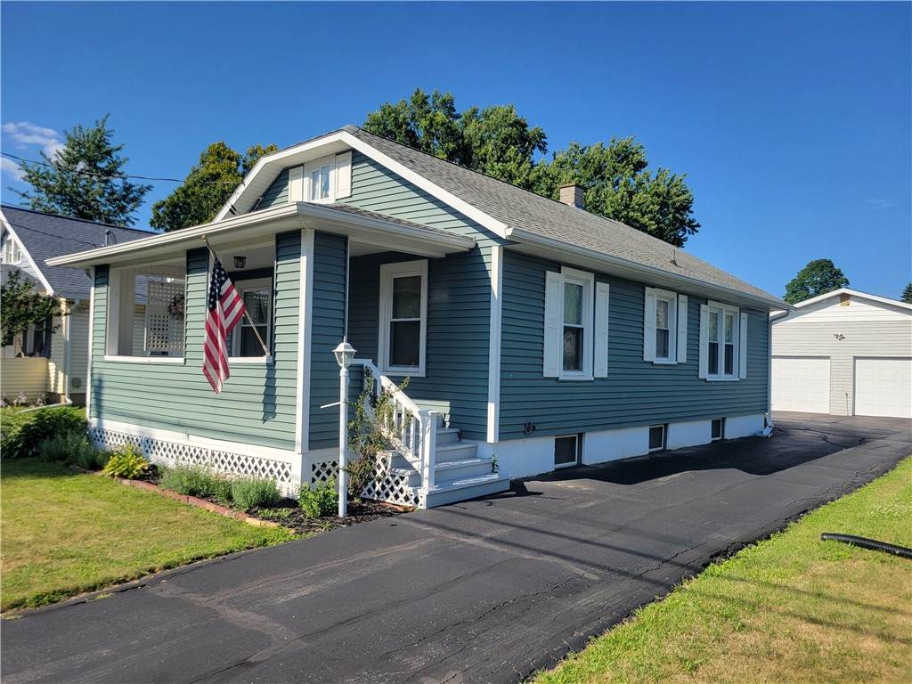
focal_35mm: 26
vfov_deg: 53.1
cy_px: 342
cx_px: 456
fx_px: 685
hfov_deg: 67.3
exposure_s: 1/1704
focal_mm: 5.4
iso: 40
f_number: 1.8
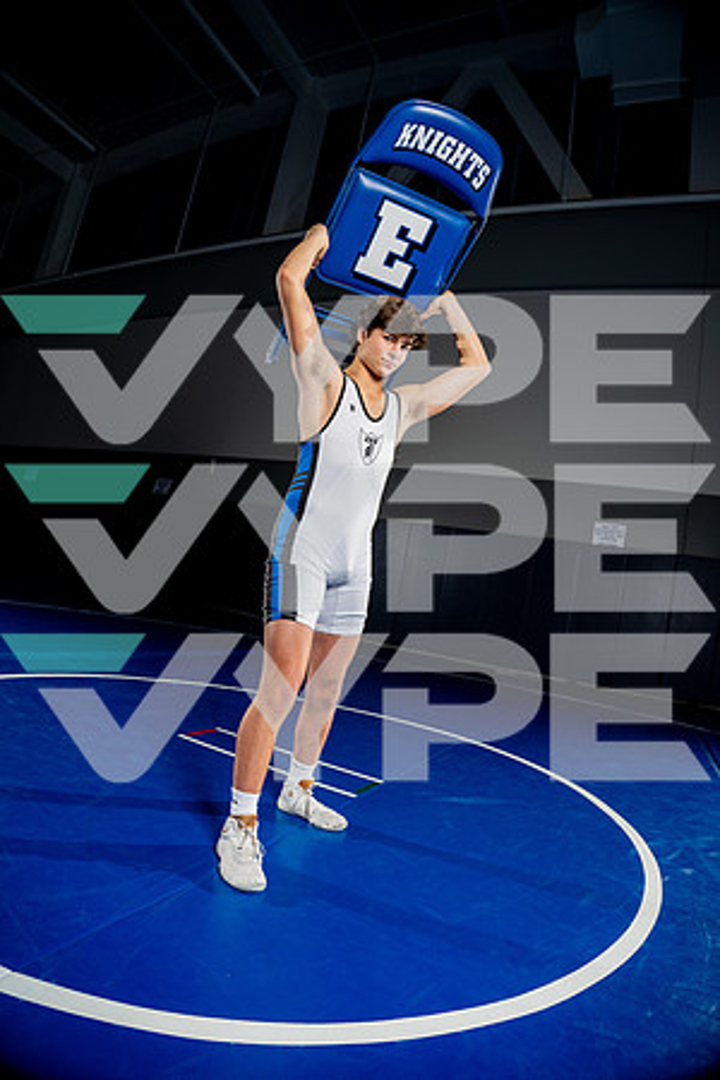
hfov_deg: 61.9
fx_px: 600
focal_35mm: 20
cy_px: 540
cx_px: 360
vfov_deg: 84.0
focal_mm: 20
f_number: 4
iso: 125
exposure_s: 1/250
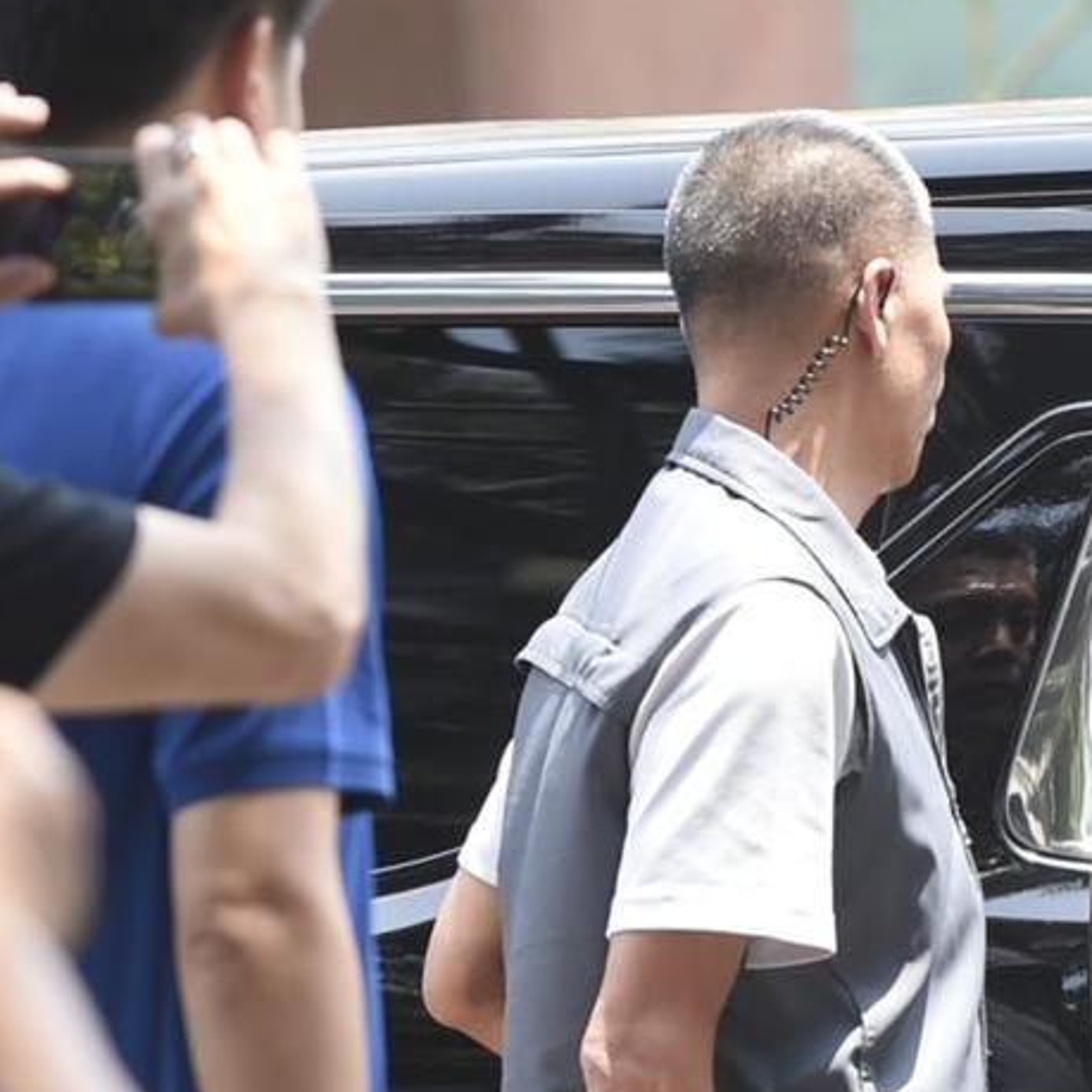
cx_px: 1613
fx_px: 17167
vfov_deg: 3.6
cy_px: 872
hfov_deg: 3.6
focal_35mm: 481
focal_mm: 130
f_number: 4
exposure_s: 1/500
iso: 320
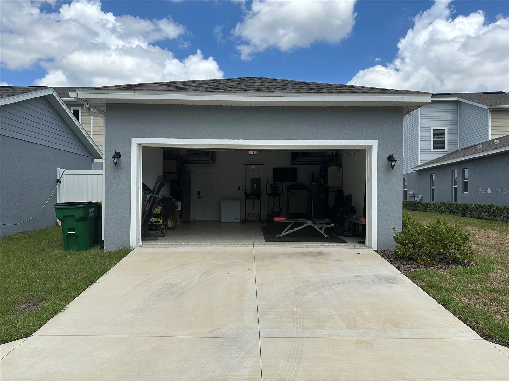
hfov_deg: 71.6
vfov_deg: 56.8
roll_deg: -0.6
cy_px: 190
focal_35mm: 24
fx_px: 353
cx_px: 254
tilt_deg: +0.7
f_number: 1.78
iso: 80
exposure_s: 1/3247
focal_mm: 6.86
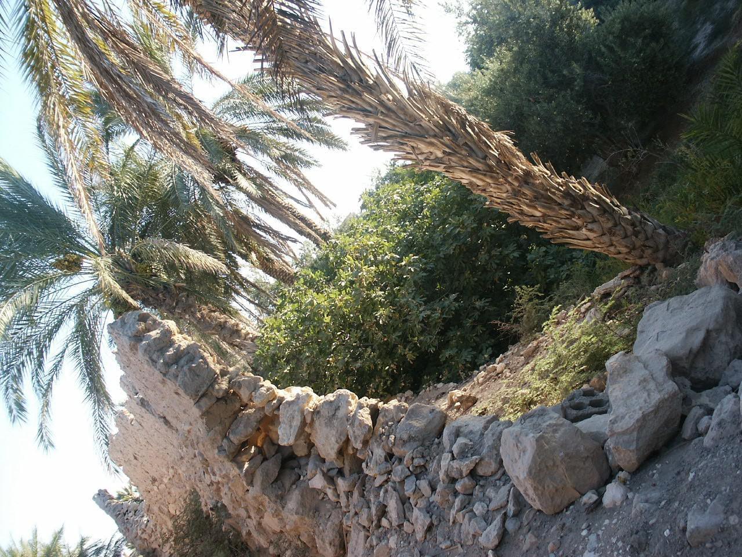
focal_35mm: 35
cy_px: 278
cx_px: 371
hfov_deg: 52.6
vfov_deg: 40.7
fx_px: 750
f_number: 3
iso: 64
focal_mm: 7.18
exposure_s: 1/125
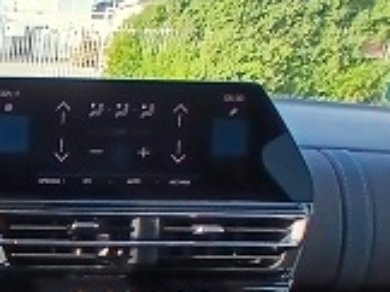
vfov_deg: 22.0
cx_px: -181
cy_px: 321
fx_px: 709
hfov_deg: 24.5
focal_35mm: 63
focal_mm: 1.4
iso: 50
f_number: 2.2
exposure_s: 1/252
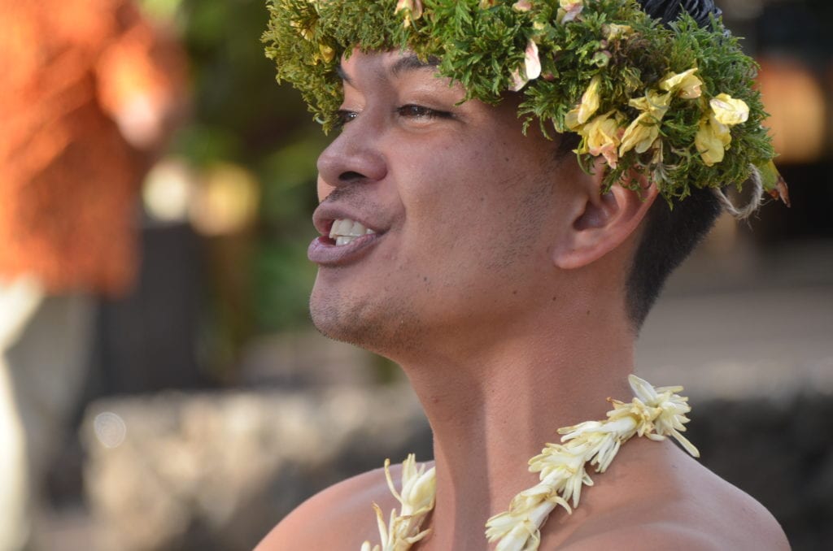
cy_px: 276
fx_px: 8658
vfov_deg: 3.6
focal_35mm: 375
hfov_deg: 5.5
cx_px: 416
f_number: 6.3
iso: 400
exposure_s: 1/160
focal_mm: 250
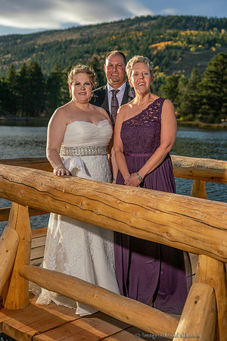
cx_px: 114
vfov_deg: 39.6
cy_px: 170
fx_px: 473
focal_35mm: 50
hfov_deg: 27.0
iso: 250
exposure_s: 1/4000
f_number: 3.5
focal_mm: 50
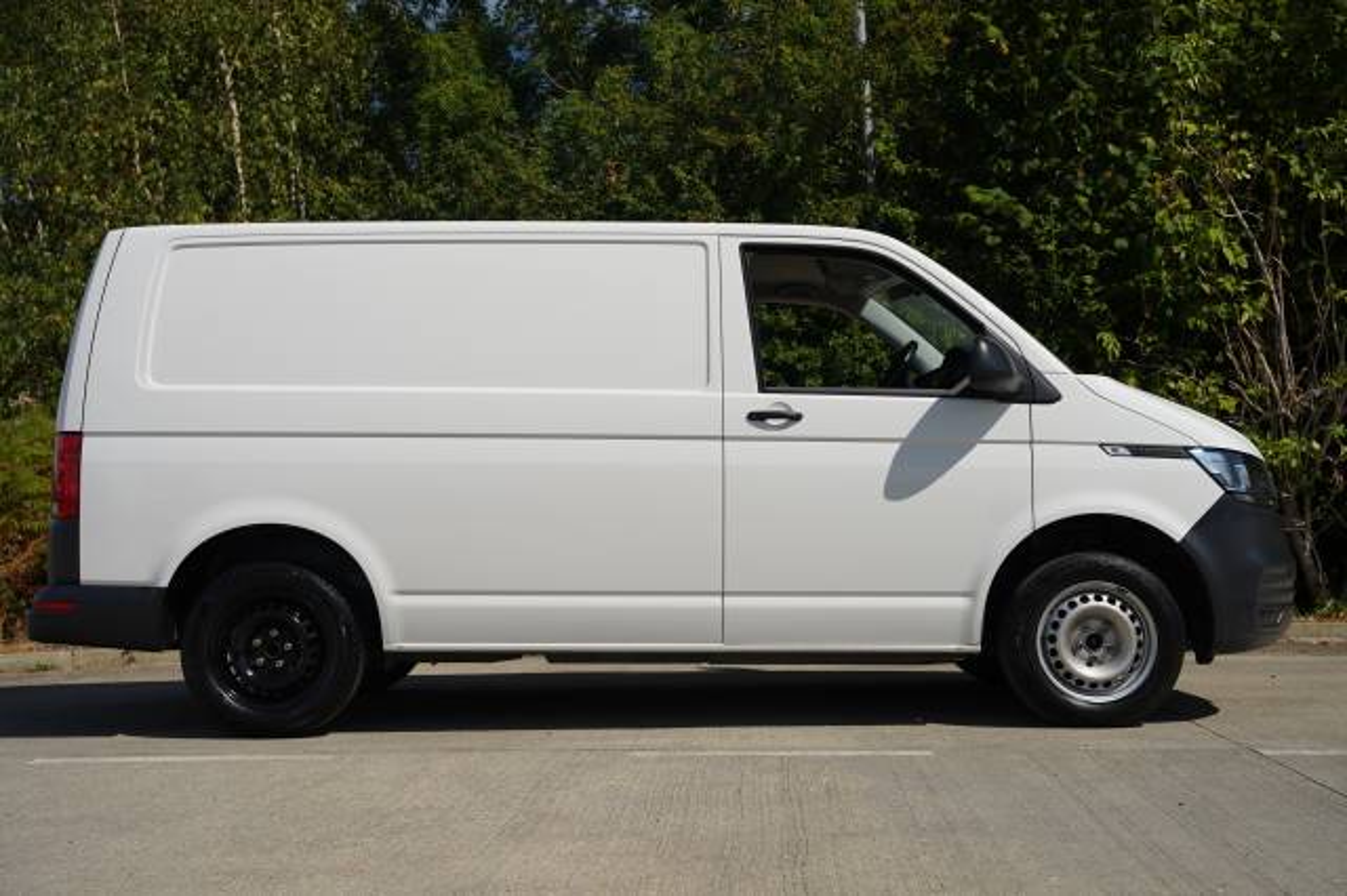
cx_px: 674
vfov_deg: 29.4
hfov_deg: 43.0
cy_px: 448
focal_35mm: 46
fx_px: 1709
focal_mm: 45.7
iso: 100
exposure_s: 1/640
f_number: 4.5
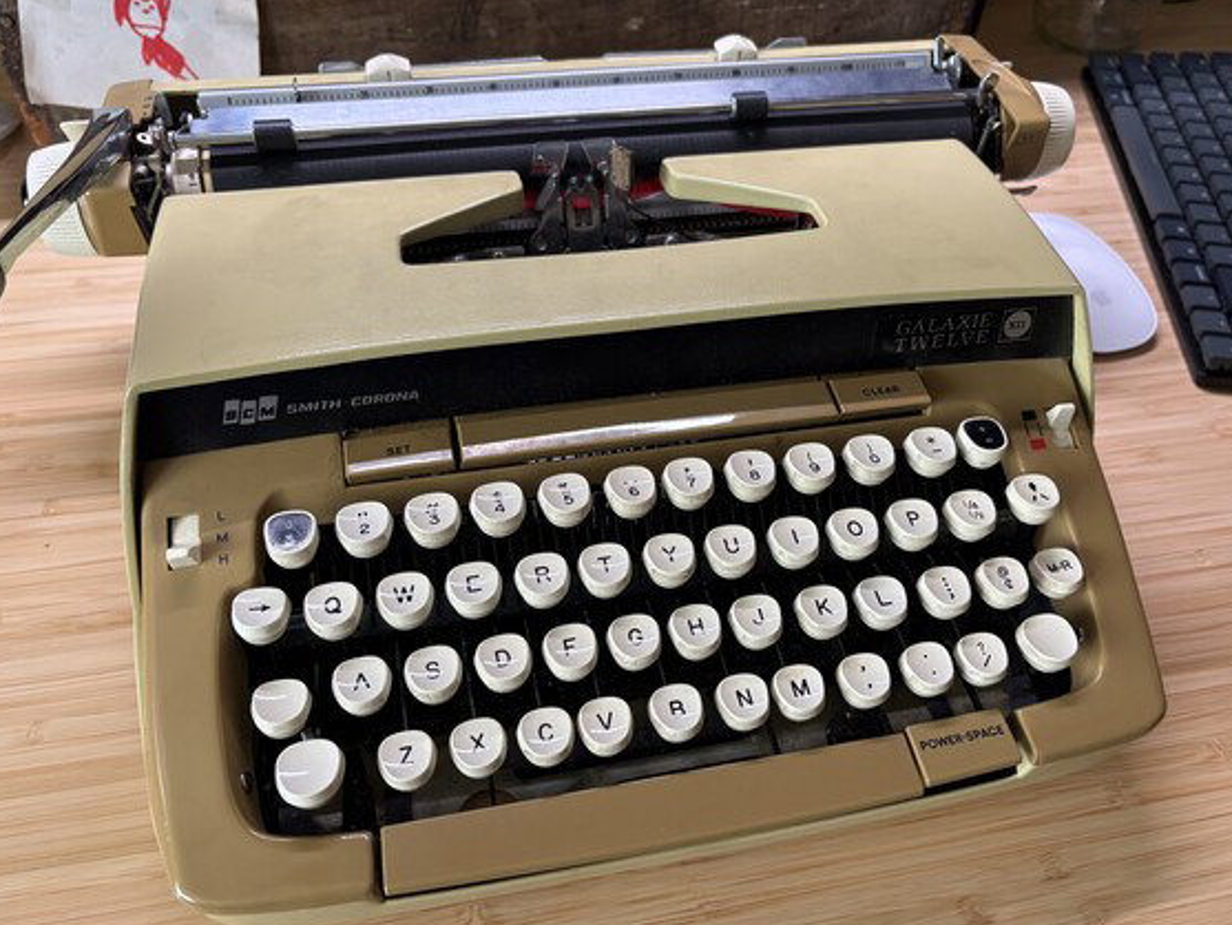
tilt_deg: -48.1
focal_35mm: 28
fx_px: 997
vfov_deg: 49.8
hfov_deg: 63.4
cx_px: 655
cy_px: 458
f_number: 1.6
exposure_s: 1/79
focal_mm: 5.96
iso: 125
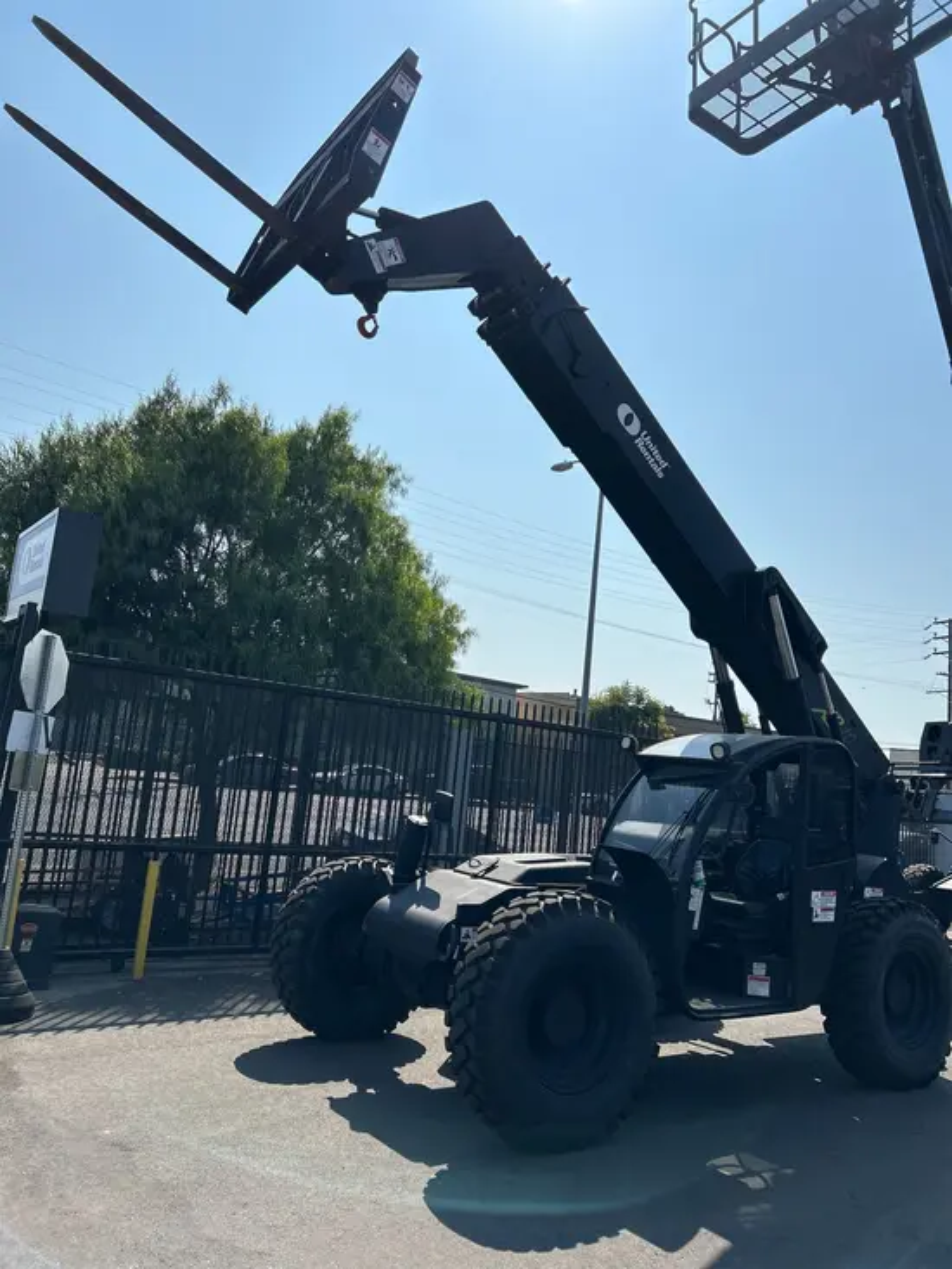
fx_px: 953
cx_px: 476
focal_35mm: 26
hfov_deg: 53.1
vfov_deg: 67.3
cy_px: 634
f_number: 1.5
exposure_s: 1/9434
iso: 50
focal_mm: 5.7
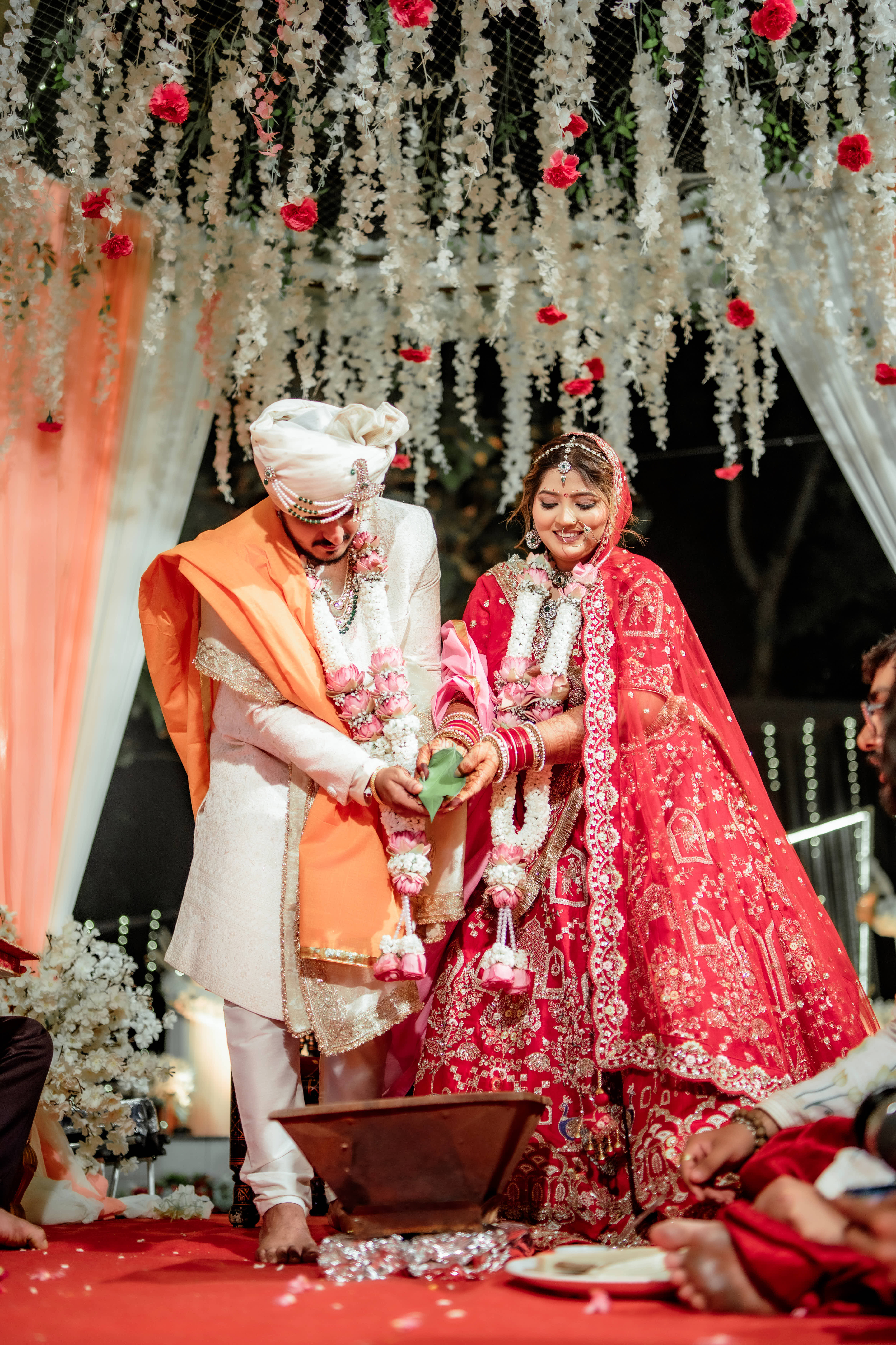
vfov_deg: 54.4
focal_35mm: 35
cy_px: 672
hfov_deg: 37.9
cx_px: 448
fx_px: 1307
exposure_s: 1/250
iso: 320
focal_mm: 35
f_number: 1.4
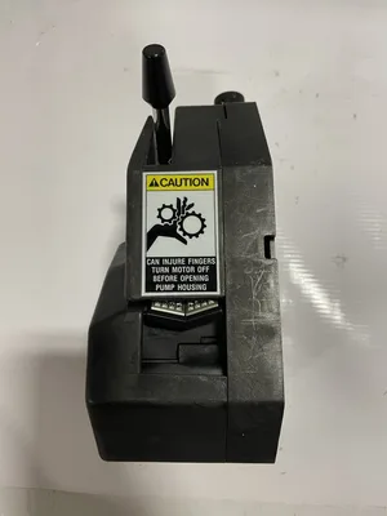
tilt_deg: -78.6
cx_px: 194
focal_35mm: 26
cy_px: 258
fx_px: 388
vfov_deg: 67.3
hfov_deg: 53.1
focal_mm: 4.2
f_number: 1.6
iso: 160
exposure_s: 1/60
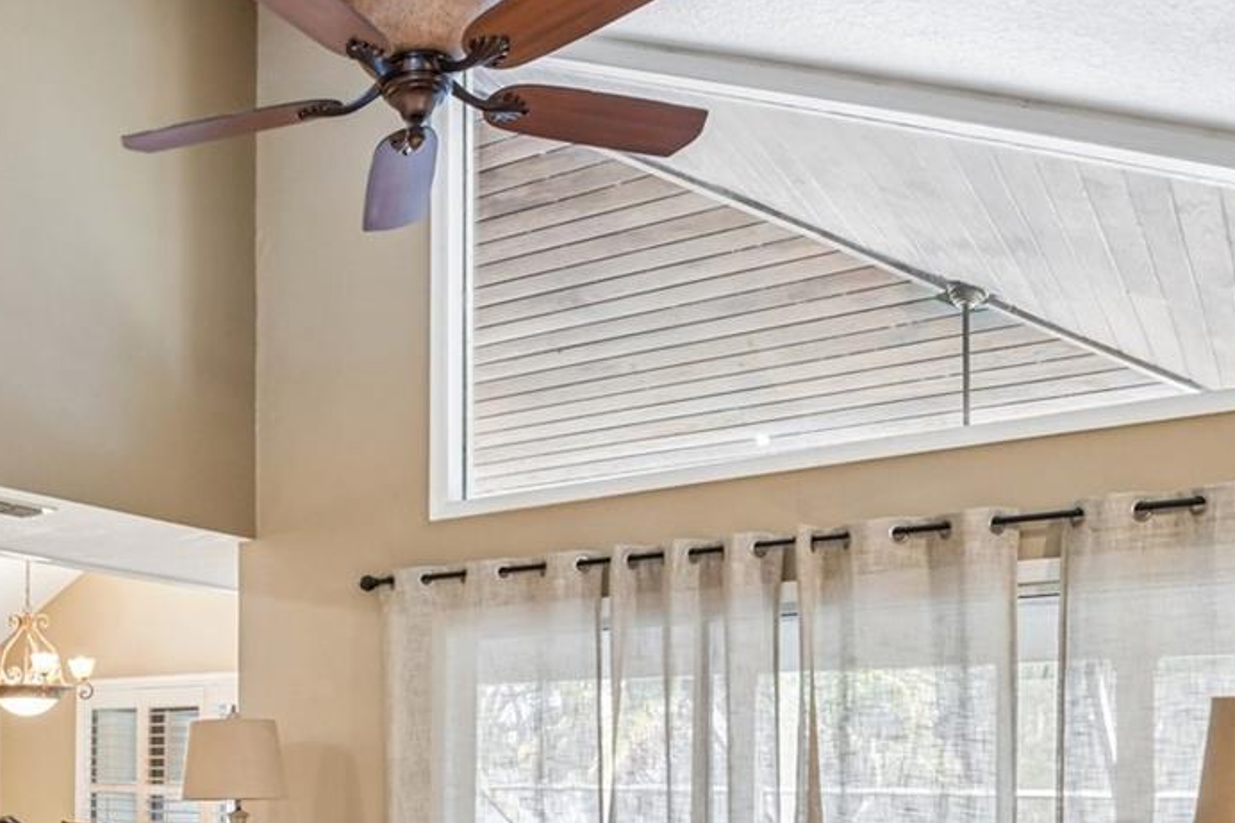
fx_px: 1269
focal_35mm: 37
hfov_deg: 48.2
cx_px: 203
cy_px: 821
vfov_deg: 33.0
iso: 400
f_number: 8
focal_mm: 16
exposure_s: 1/4
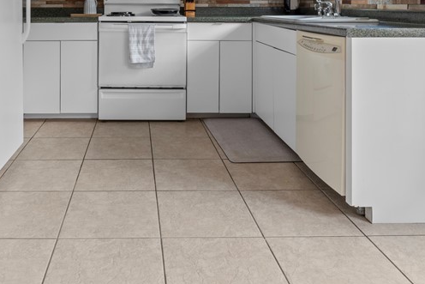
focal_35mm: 35
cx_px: 141
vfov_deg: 35.3
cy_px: 21
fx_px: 413
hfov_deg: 53.3
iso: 50
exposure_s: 1/2.5
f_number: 8
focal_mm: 16
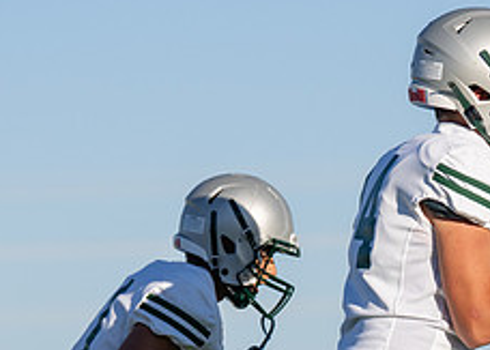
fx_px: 5986
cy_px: 377
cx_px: 453
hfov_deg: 4.7
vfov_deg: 3.3
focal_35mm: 430
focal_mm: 121
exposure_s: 1/4000
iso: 160
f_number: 2.8
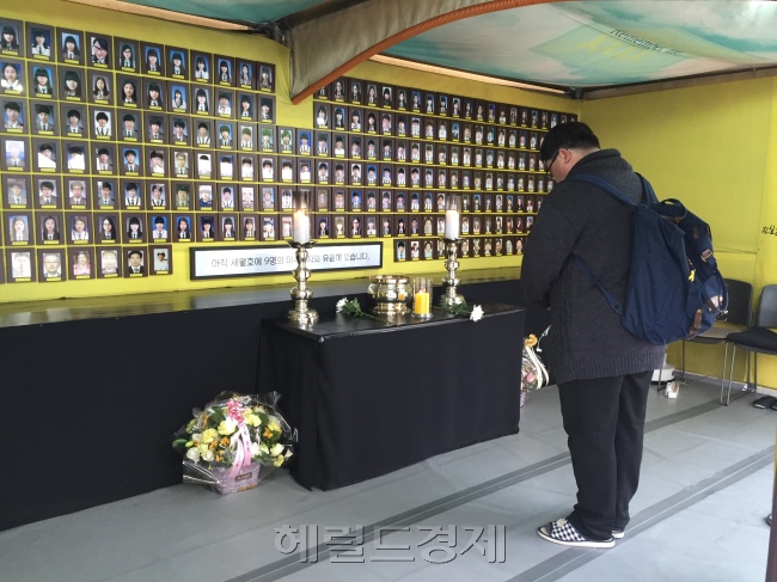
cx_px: 388
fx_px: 651
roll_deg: -0.5
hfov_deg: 61.7
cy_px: 291
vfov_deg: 48.2
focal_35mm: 29
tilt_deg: -8.9
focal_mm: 4.15
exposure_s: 1/30
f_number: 2.2
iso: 50
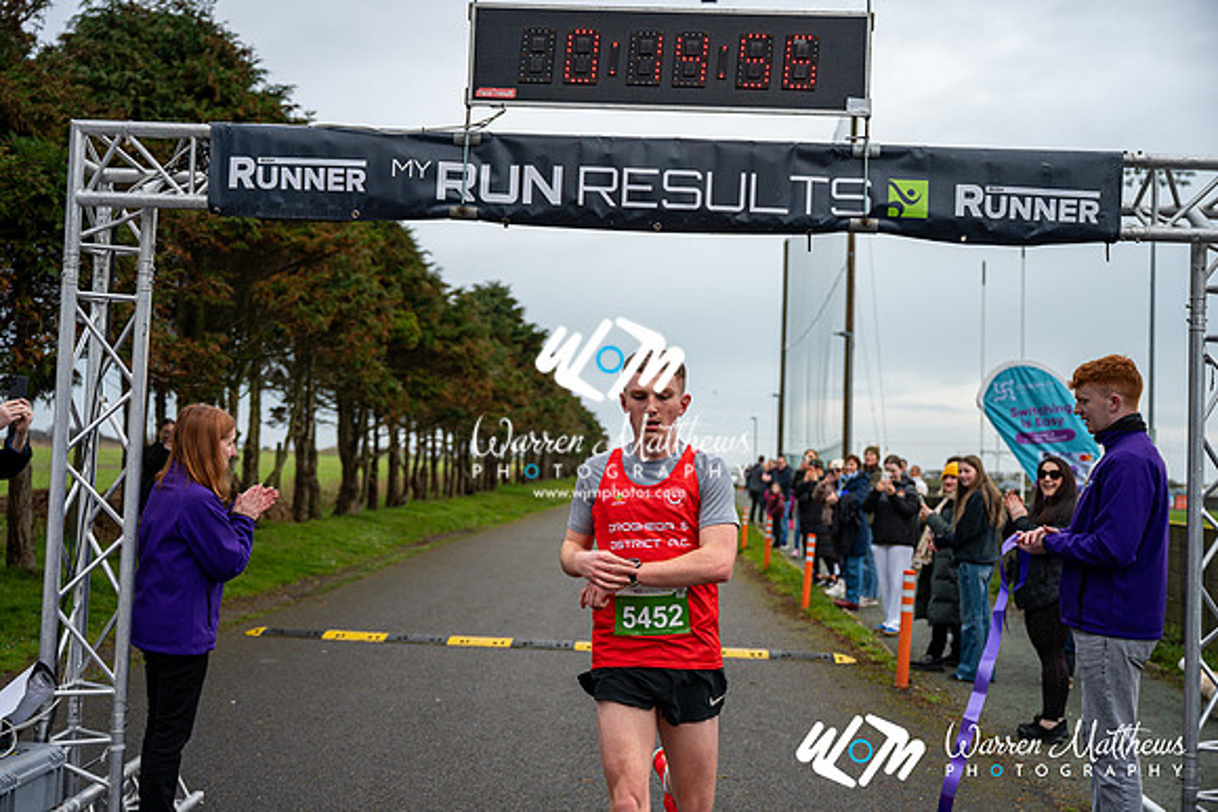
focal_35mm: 40
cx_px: 609
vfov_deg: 33.4
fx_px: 1354
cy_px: 406
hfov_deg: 48.4
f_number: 2.8
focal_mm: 40
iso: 180
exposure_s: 1/1250
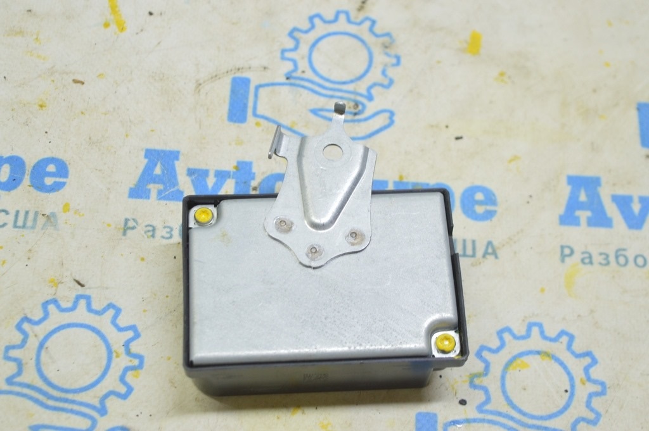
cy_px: 216
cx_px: 324
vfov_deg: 19.7
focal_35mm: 69
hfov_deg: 29.3
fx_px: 1243
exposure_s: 1/20
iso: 400
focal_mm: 46
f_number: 5.6
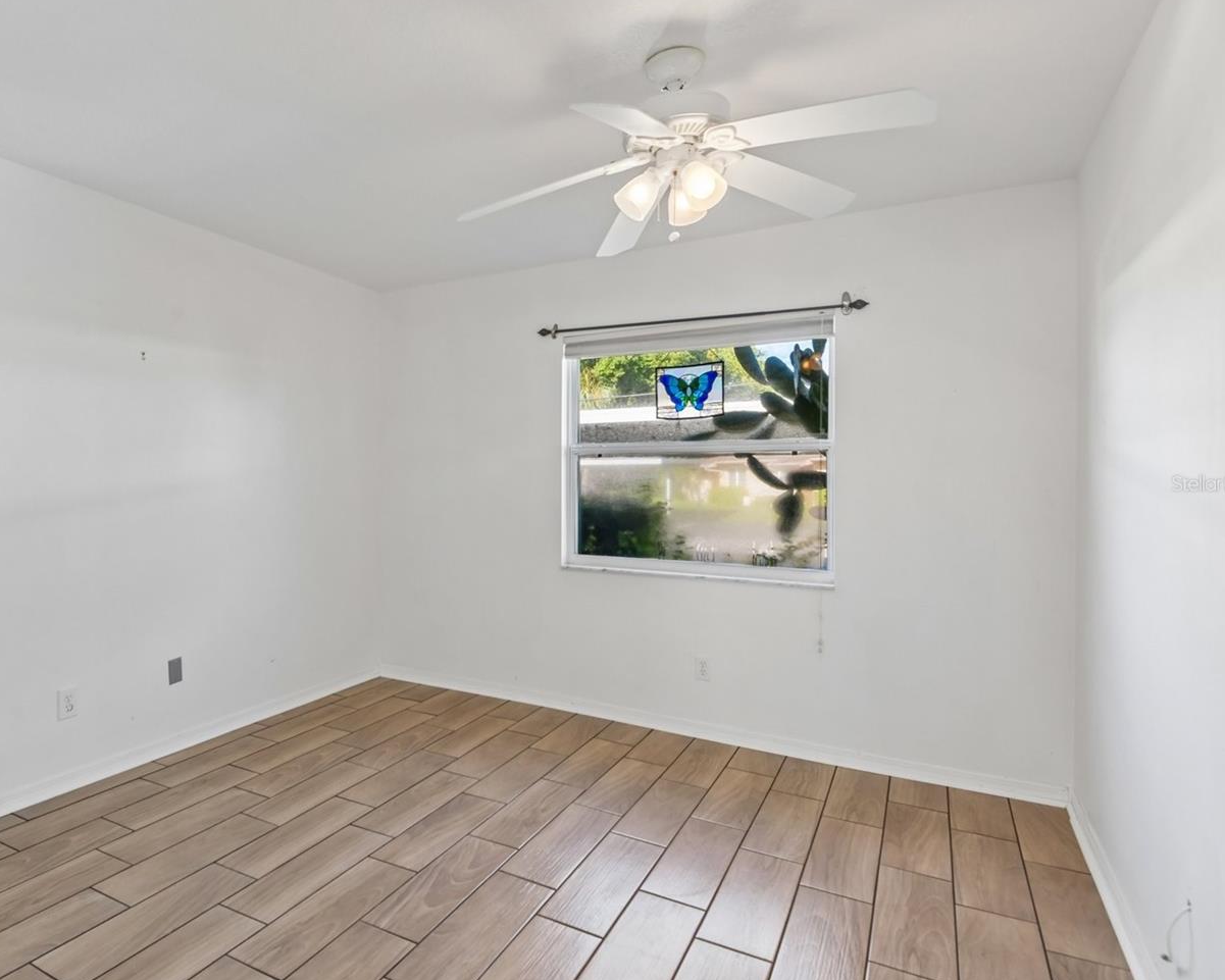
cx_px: 447
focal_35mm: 20
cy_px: 483
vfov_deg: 68.1
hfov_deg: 78.7
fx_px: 725
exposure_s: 1/30
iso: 400
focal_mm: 16
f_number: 8
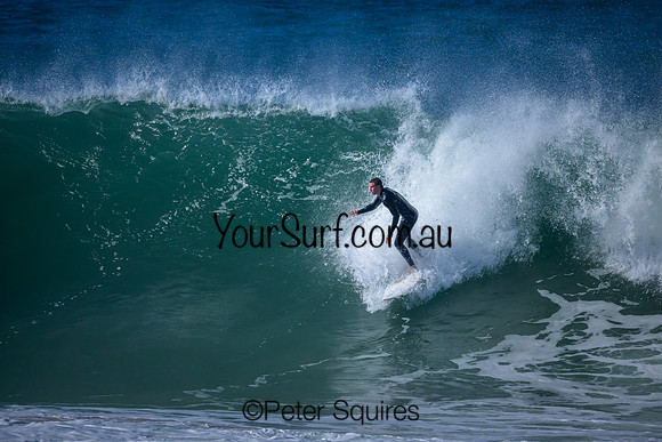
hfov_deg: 2.6
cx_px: 331
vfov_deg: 1.7
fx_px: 14714
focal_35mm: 800
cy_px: 221
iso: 1800
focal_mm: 800
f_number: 6.3
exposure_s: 1/2000
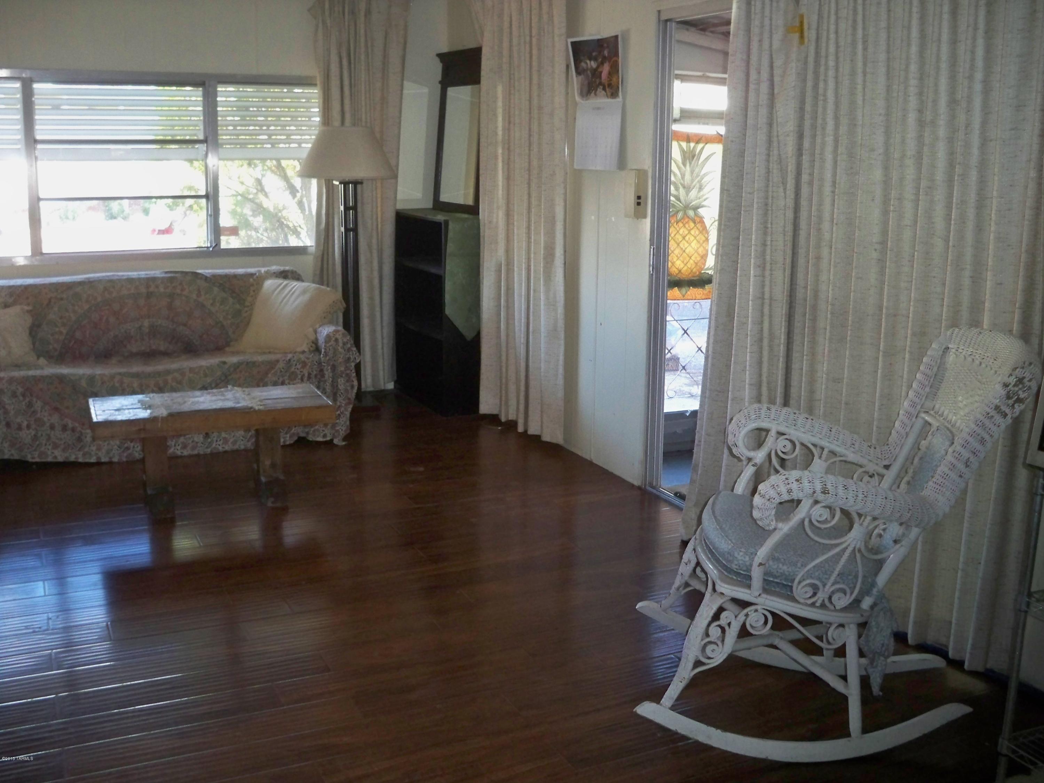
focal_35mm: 35
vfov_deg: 40.7
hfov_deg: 52.6
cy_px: 392
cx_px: 522
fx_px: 1056
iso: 320
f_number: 3.1
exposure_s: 1/60
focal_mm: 6.3
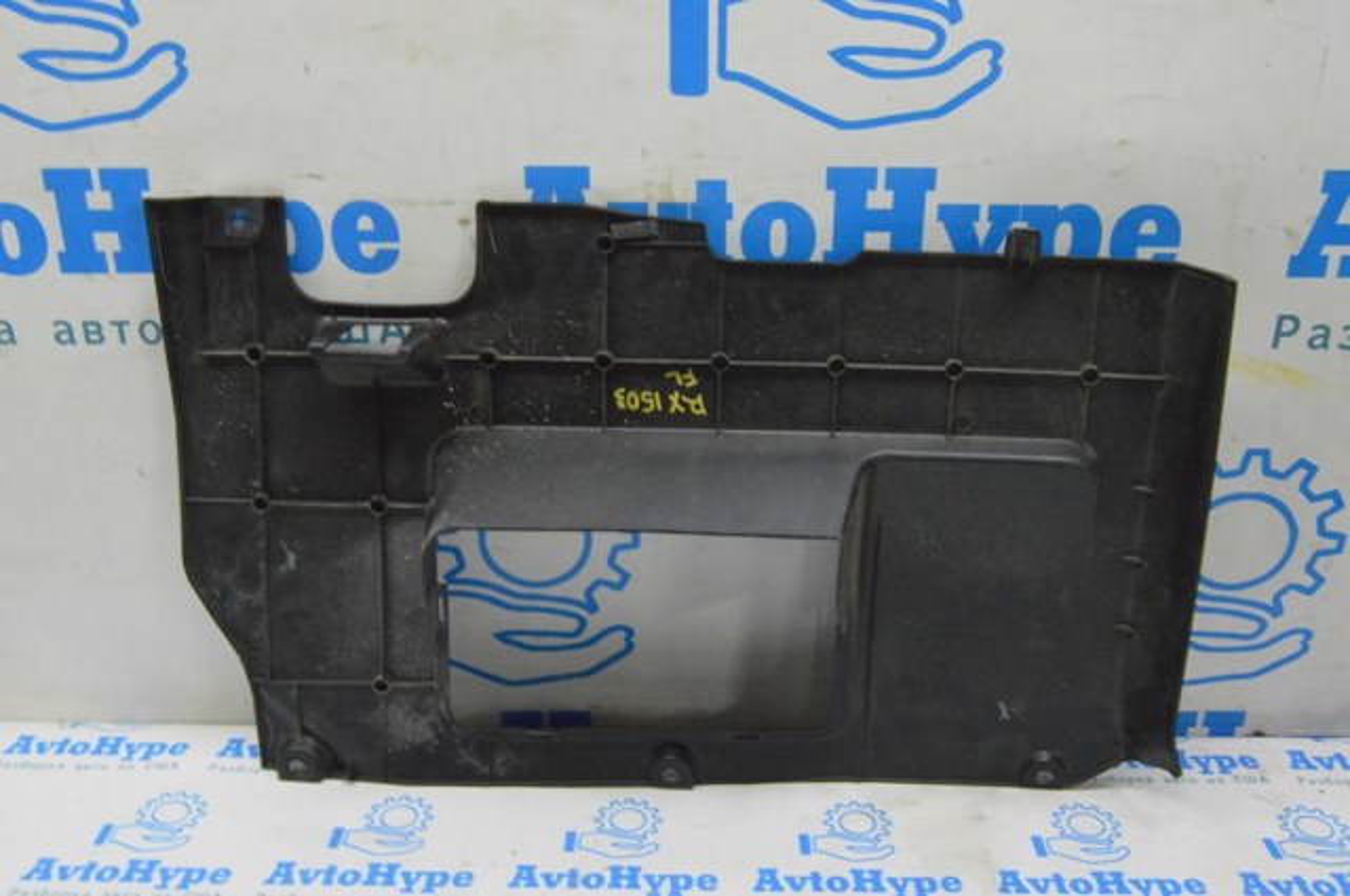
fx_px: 1292
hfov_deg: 55.2
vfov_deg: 38.3
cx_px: 675
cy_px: 448
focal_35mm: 34
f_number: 20
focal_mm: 23
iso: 6400
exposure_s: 1/15
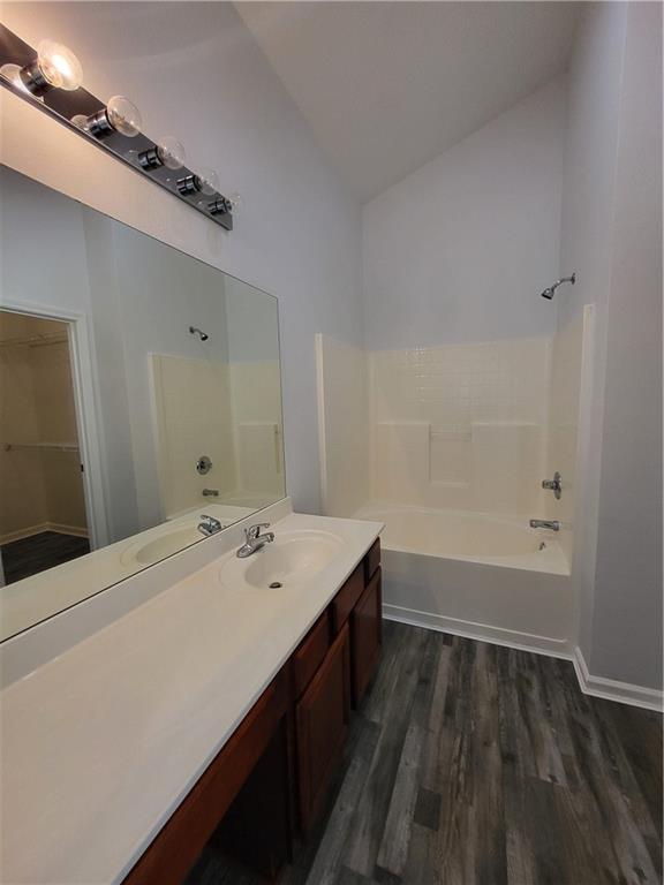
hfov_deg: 89.9
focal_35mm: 13
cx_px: 332
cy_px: 442
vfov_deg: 106.2
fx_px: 332
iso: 250
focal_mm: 1.74
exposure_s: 1/60
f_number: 2.2
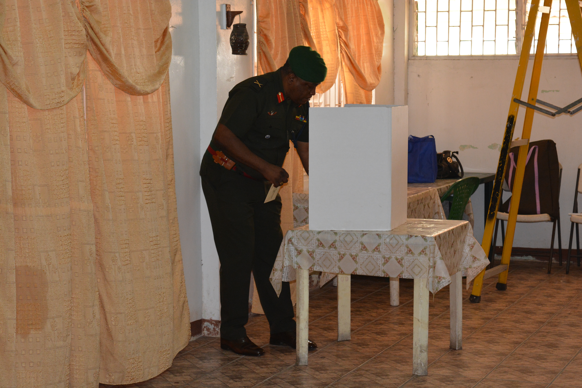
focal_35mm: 82
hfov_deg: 24.6
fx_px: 1334
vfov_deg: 16.6
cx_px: 291
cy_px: 194
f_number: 5.6
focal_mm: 55
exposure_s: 1/100
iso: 1600
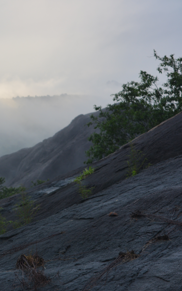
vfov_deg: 13.1
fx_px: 1270
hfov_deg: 8.2
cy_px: 131
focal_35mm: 160
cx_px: -2
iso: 200
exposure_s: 1/160
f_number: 6.3
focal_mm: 55
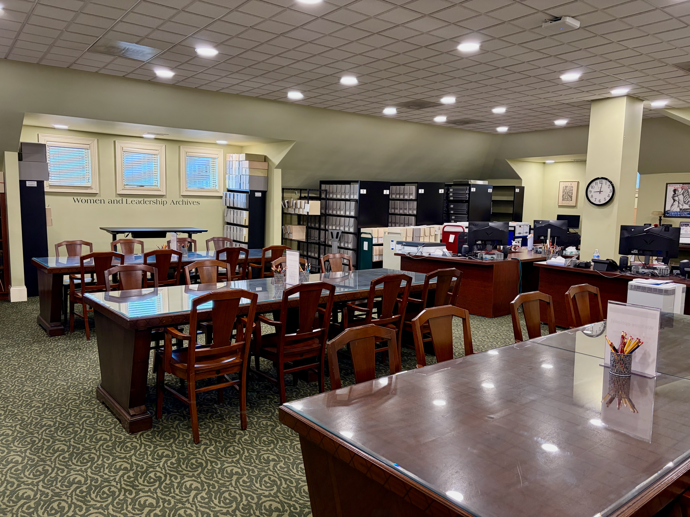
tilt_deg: -7.3
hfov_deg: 67.3
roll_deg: -1.1
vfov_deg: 53.1
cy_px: 258
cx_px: 345
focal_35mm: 26
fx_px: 518
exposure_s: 1/60
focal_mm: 5.96
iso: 200
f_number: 1.6
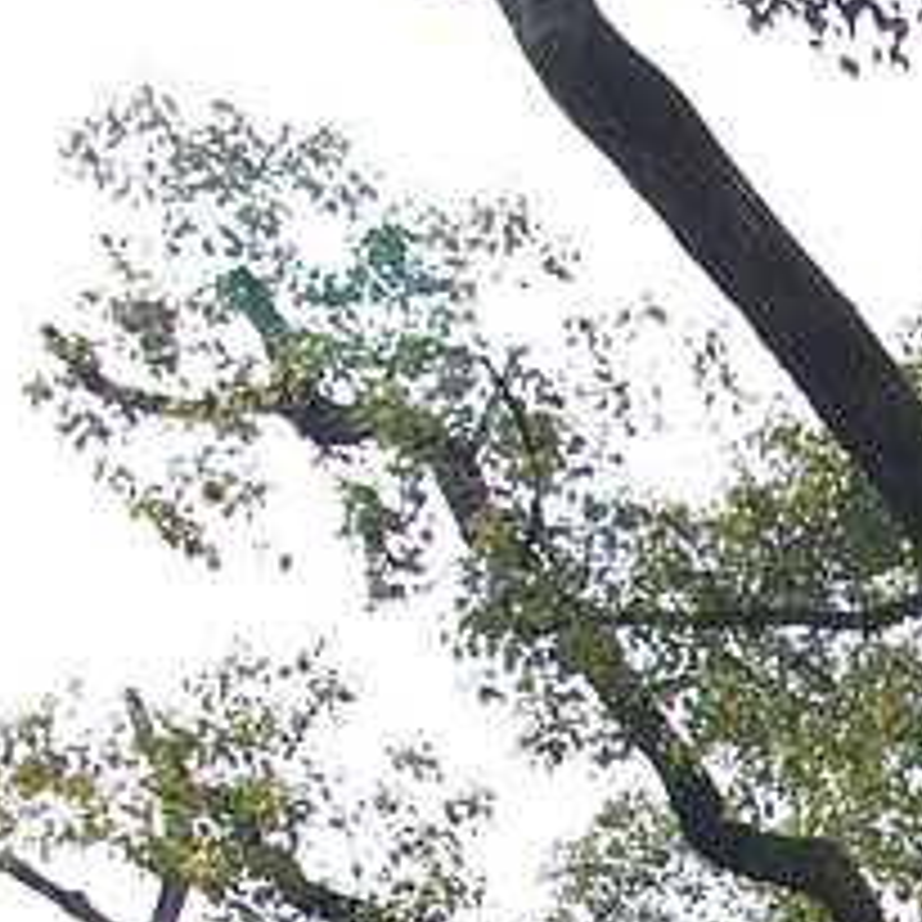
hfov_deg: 10.3
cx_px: 1961
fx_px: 4611
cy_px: 1509
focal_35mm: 153
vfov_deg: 10.9
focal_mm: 24
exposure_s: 1/250
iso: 200
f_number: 8
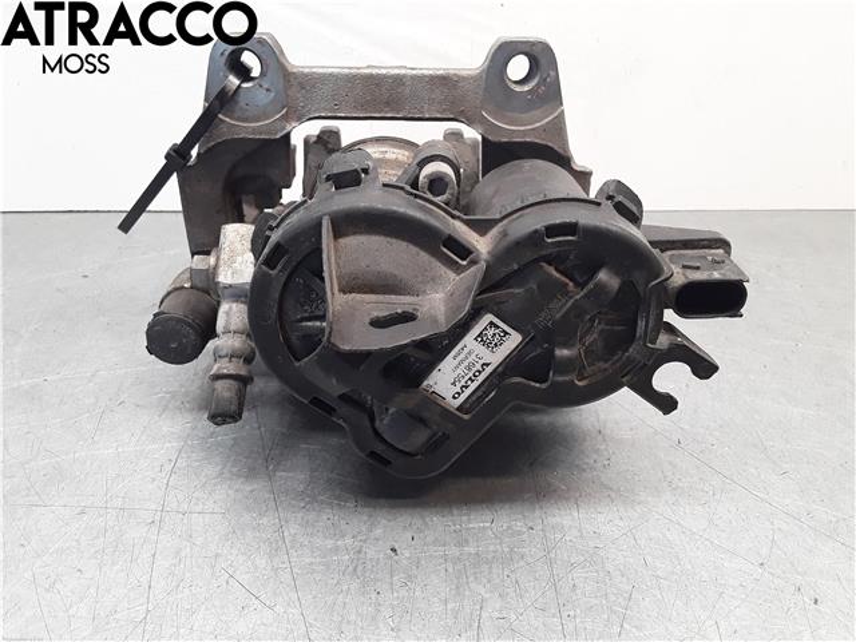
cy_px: 321
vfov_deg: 49.7
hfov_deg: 63.4
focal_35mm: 28
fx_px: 692
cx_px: 428
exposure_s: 1/50
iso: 64
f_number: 1.9
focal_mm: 2.91
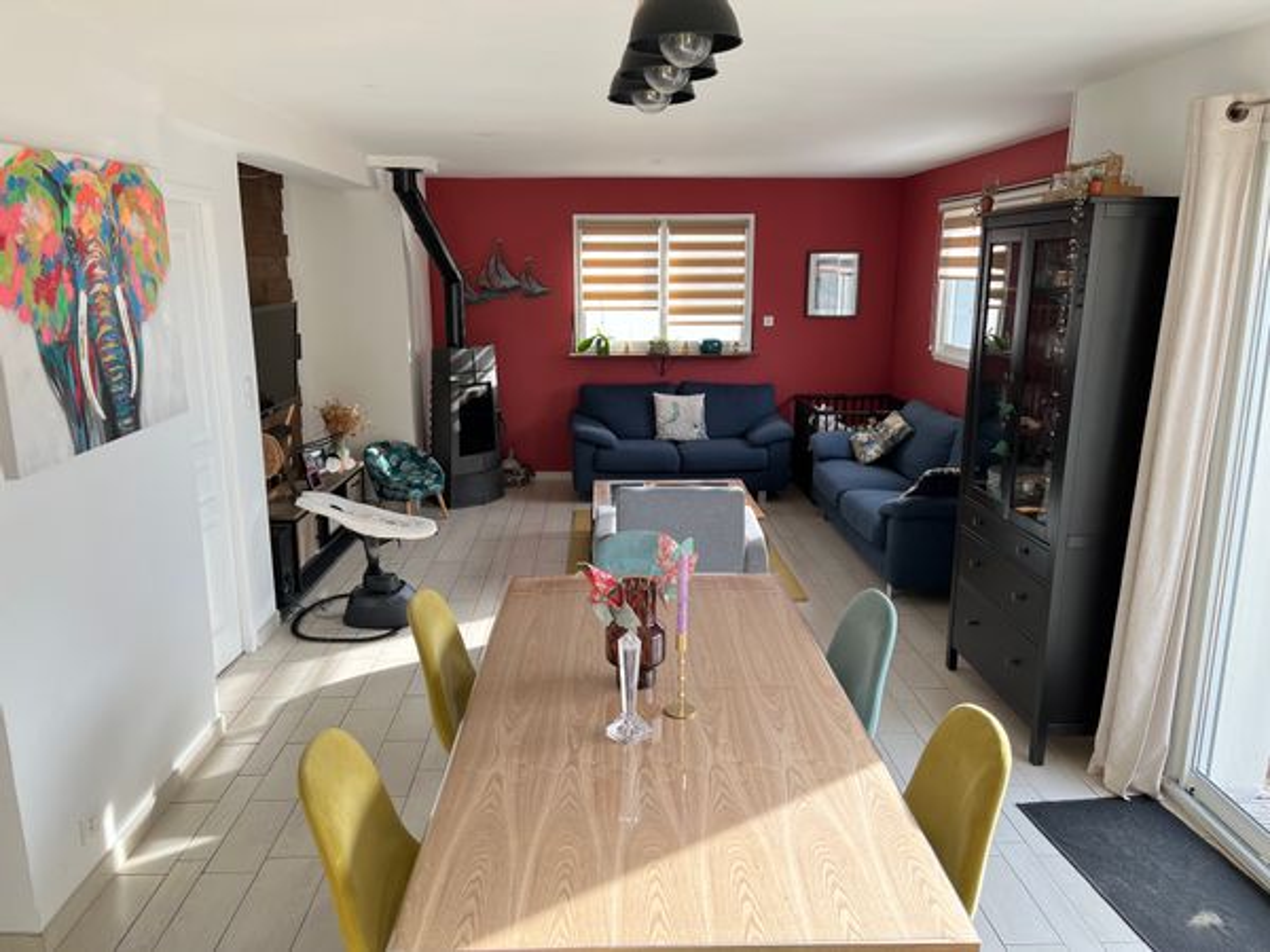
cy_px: 476
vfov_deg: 53.1
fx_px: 954
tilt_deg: -12.4
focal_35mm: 26
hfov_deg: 67.3
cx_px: 635
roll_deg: -0.1
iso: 64
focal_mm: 5.1
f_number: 1.6
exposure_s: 1/121
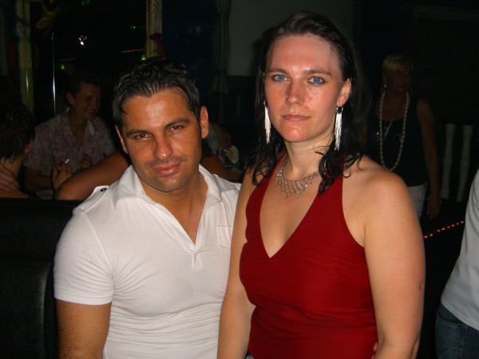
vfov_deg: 37.7
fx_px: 526
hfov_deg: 49.0
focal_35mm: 38
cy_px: 180
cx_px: 240
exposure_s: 1/60
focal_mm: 7.9
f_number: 2.8
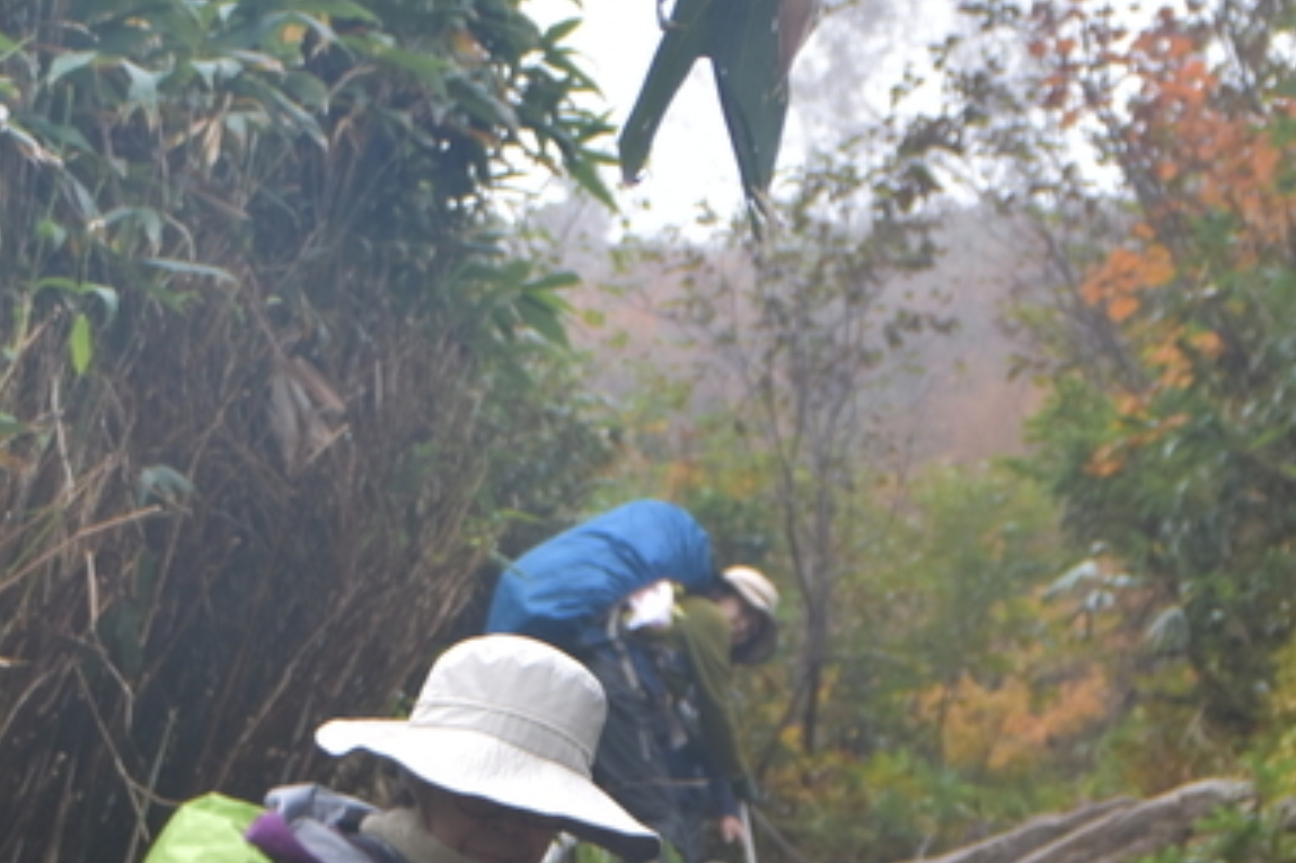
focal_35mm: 160
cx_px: 636
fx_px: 5757
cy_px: 893
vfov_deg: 8.5
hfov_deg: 12.8
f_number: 3.3
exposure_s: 1/50
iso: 180
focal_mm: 34
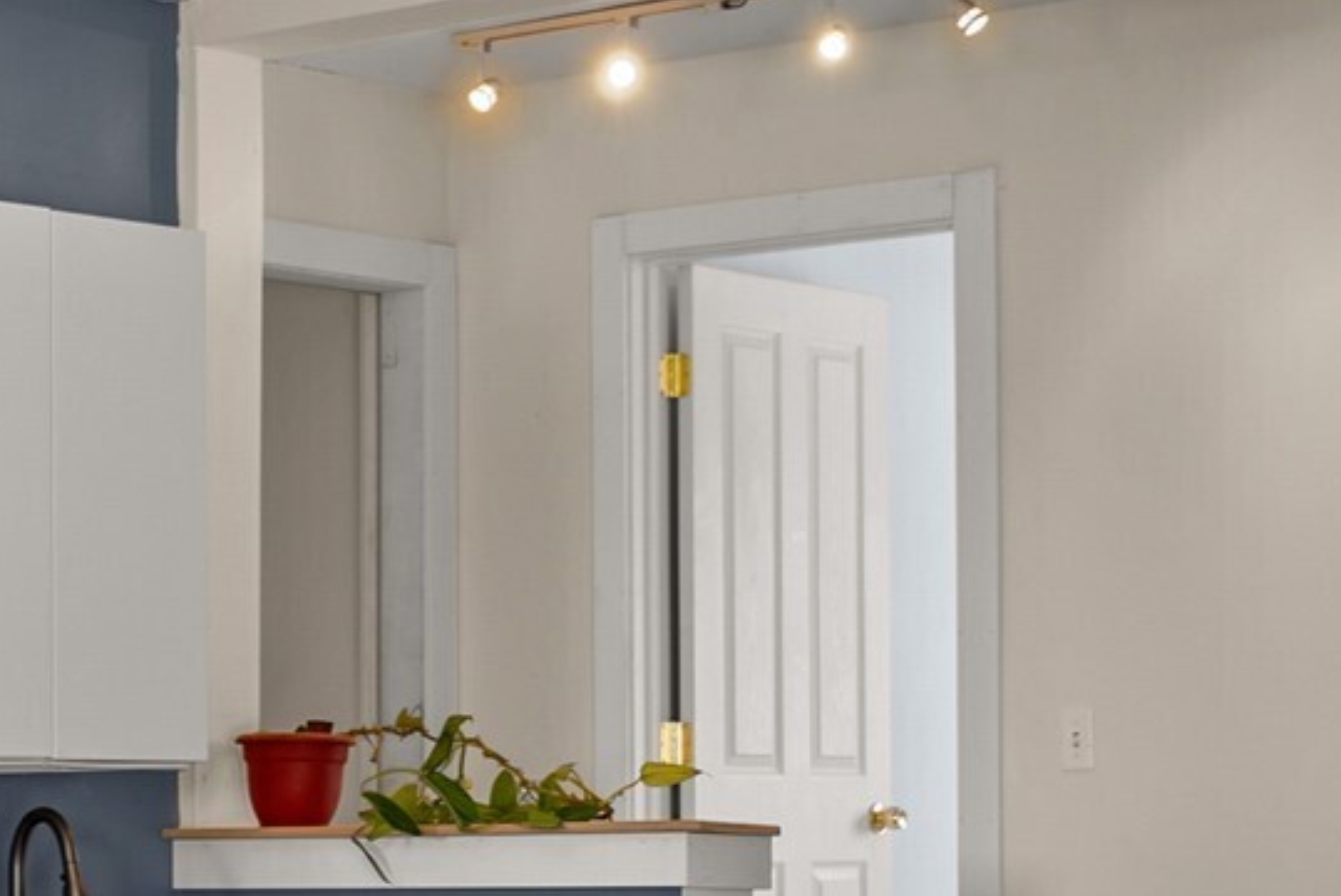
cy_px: 844
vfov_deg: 11.8
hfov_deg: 17.5
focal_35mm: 115
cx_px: 101
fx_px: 4294
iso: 400
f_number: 2.8
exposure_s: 1/15
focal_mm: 36.7
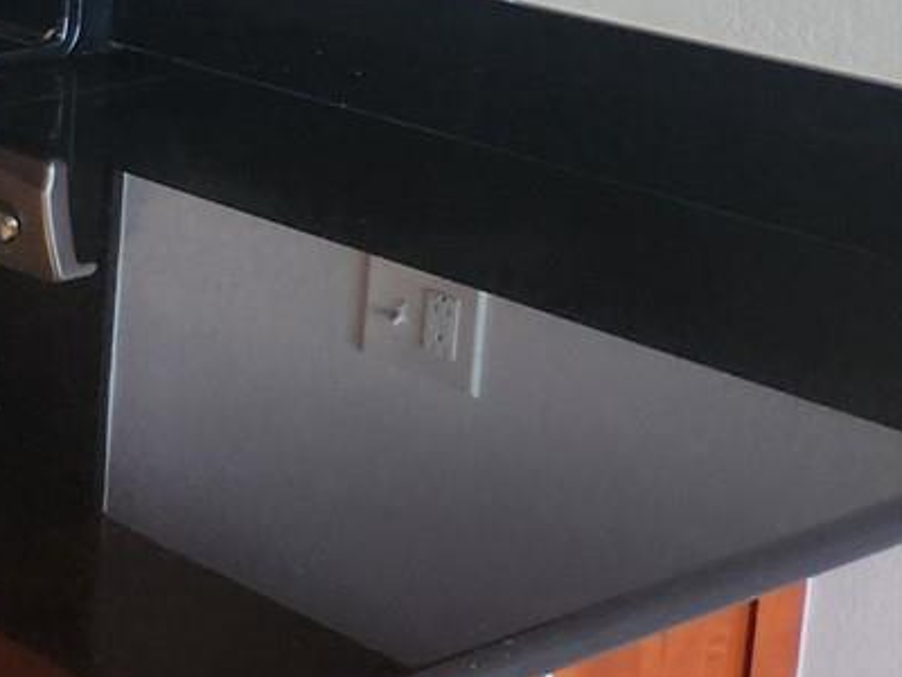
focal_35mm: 92
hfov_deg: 16.4
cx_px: -897
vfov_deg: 15.5
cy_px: -144
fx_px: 2397
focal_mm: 5.4
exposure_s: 1/180
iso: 125
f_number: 1.8
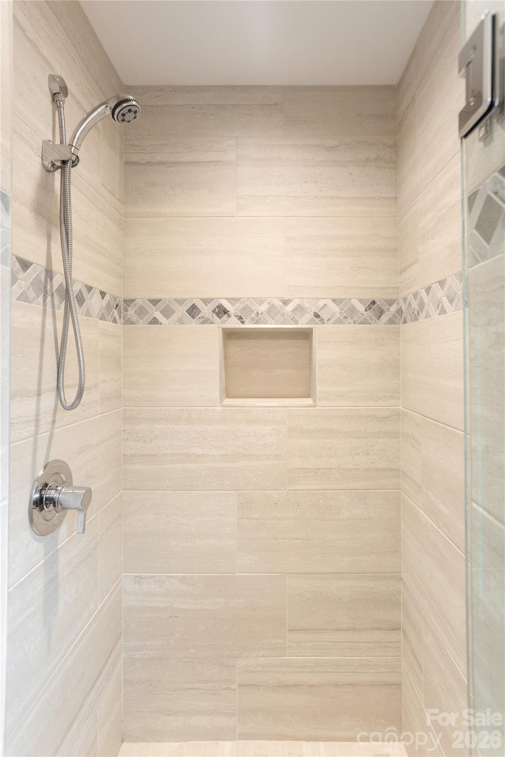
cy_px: 378
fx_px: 357
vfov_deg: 93.3
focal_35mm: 17
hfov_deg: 70.5
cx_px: 252
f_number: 7.1
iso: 320
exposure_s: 1/100
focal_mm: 17
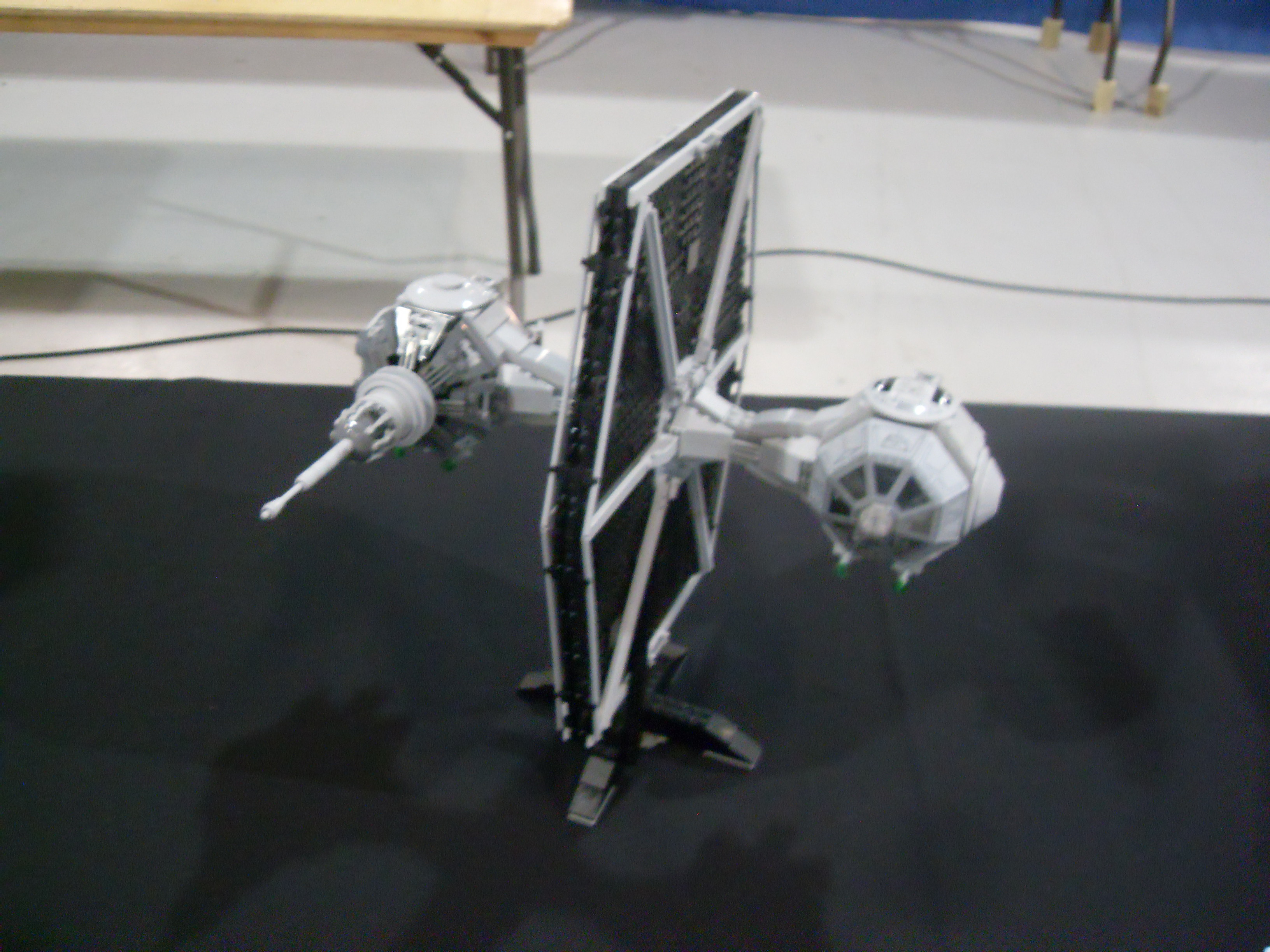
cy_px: 476
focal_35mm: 37
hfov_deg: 50.1
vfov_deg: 38.7
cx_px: 635
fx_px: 1357
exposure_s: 1/6
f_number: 2.8
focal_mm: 6.3
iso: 200
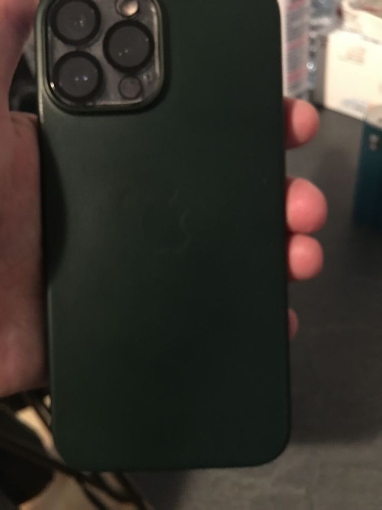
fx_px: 427
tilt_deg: -45.2
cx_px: 191
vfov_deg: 61.7
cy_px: 255
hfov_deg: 48.2
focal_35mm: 29
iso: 160
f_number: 2.2
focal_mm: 4.15
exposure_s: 1/8
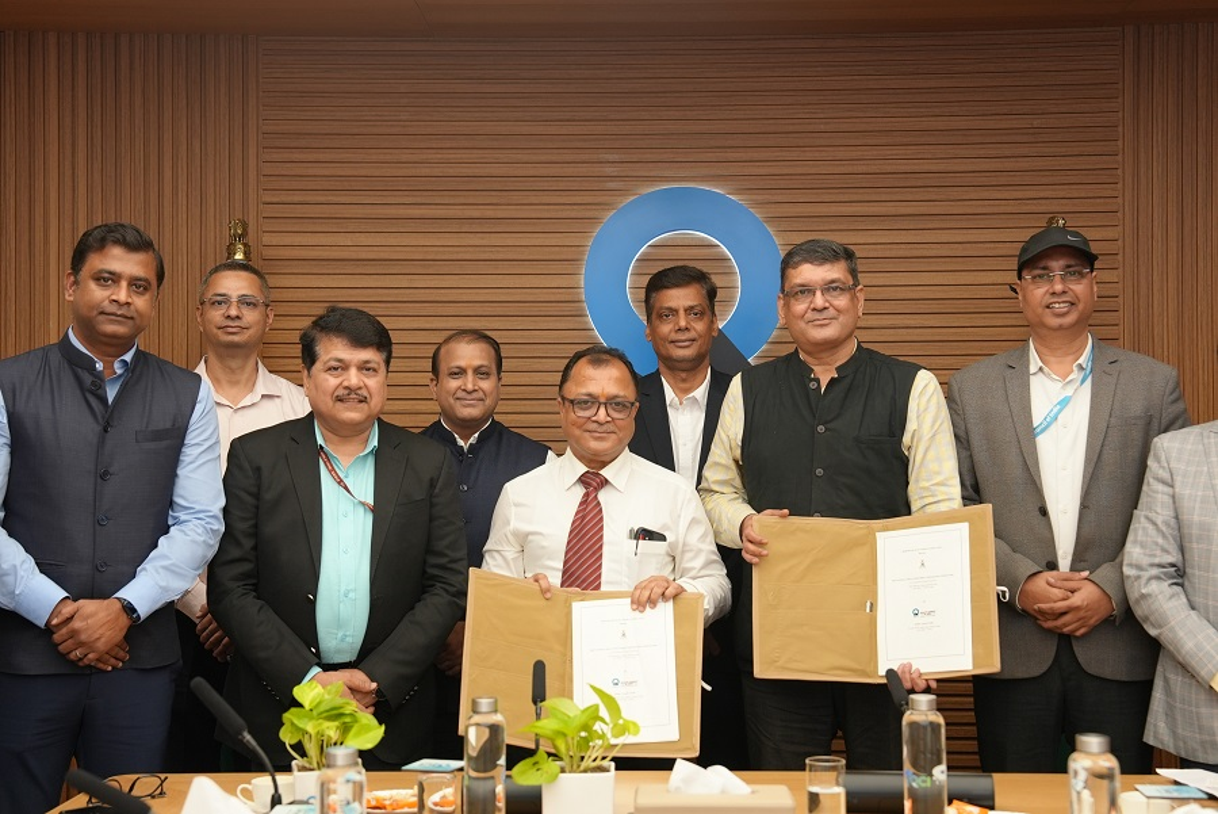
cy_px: 407
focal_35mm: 53
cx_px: 609
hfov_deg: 37.5
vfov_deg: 25.5
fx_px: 1794
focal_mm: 53
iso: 800
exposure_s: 1/160
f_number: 4
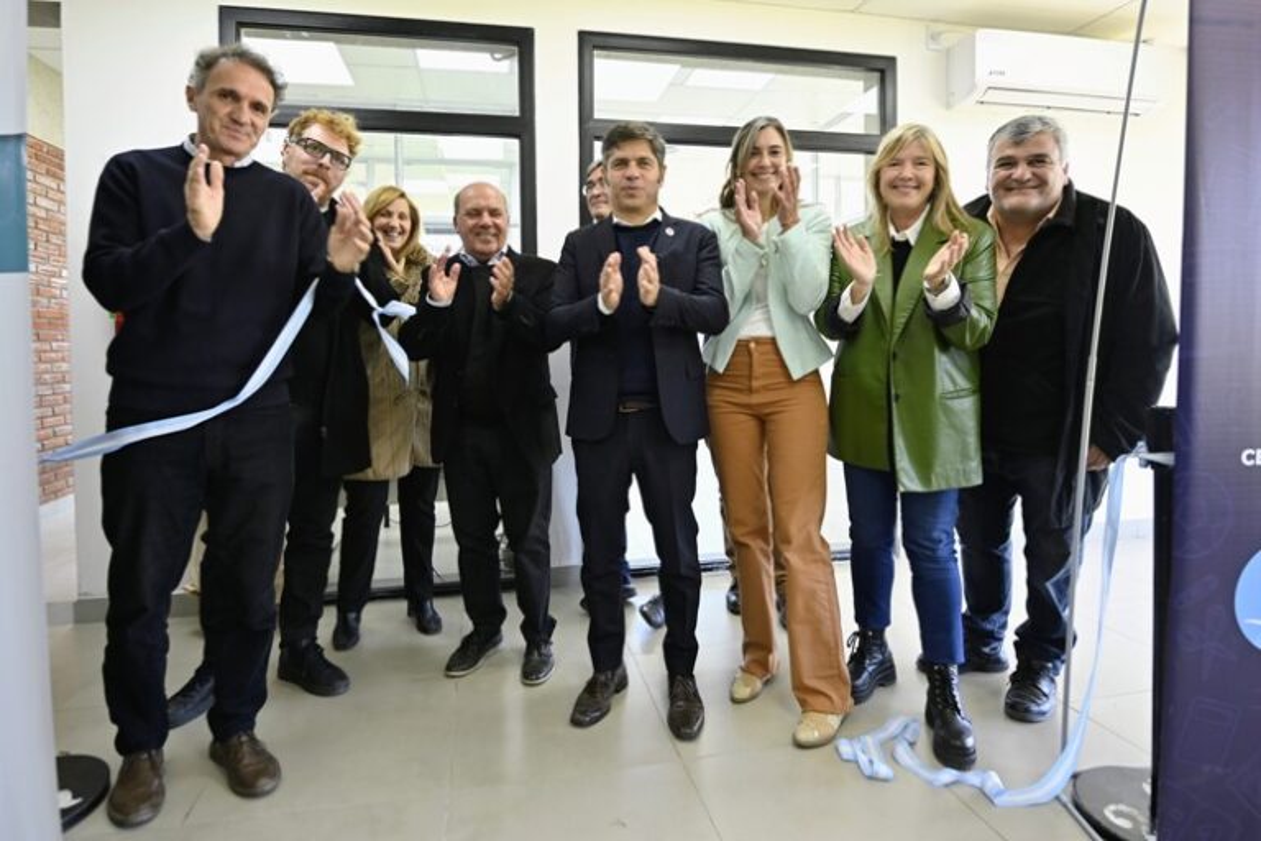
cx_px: 630
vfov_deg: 77.3
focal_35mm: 15
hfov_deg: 100.4
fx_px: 525
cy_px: 420
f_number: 3.2
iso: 800
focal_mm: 15
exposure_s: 1/250
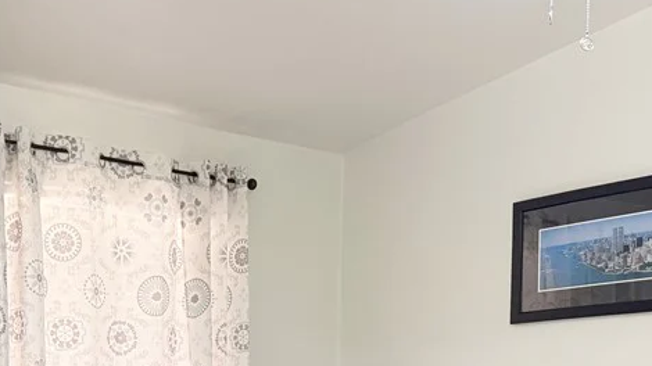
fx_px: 985
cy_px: 491
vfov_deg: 19.3
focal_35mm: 57
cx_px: 251
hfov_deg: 36.4
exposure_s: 1/60
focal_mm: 6.76
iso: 250
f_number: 1.78
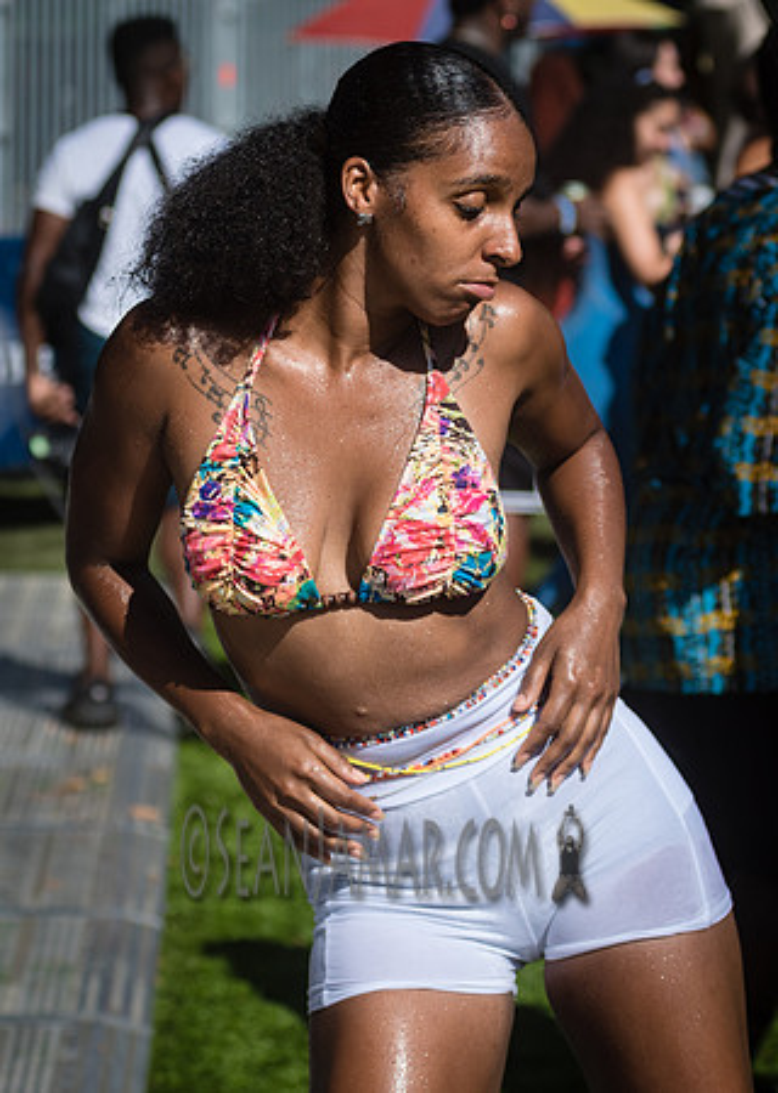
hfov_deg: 10.6
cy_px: 467
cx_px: 499
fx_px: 4175
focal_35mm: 135
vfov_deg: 14.9
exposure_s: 1/4000
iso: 250
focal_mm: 80
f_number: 3.5
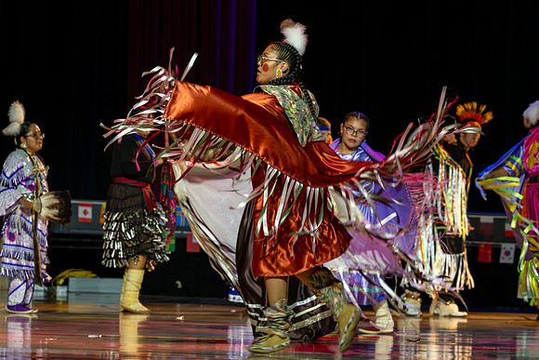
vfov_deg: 7.3
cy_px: 181
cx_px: 310
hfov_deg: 11.0
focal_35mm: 187
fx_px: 2805
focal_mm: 140
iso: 2000
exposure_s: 1/100
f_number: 5.6
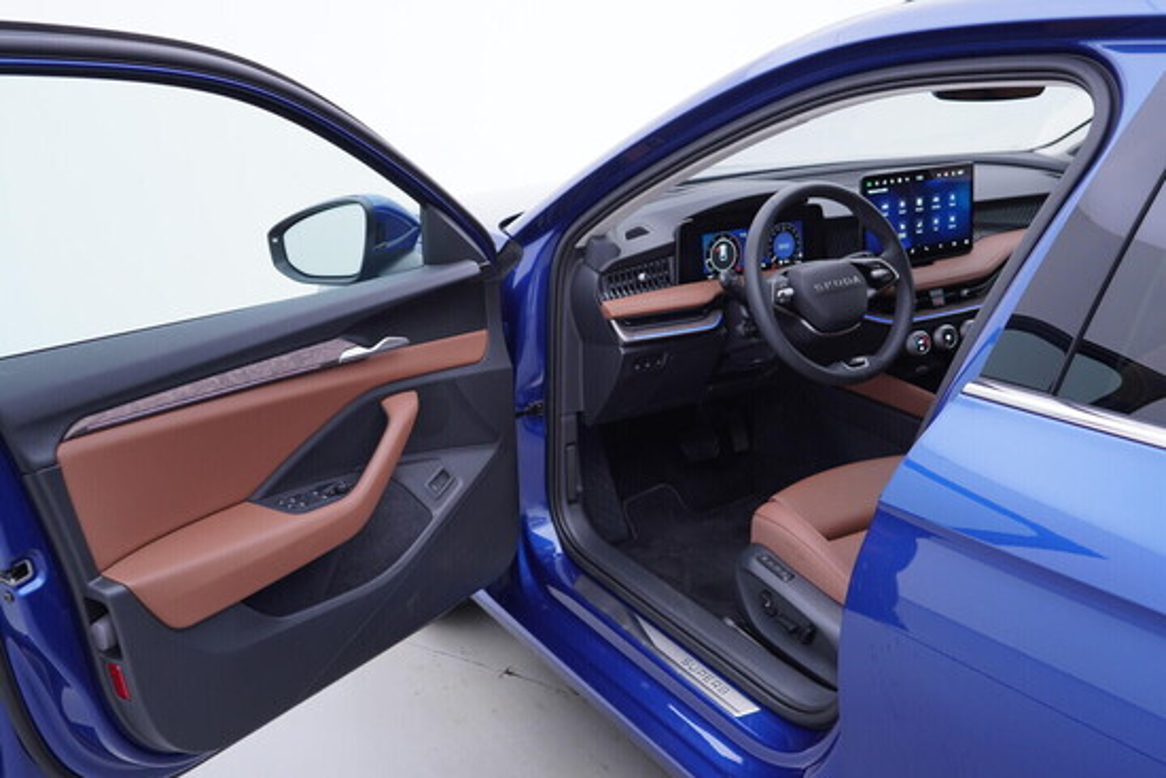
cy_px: 389
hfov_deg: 53.1
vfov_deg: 36.9
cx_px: 583
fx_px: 1166
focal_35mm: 36
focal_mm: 24
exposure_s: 1/50
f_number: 3.2
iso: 125
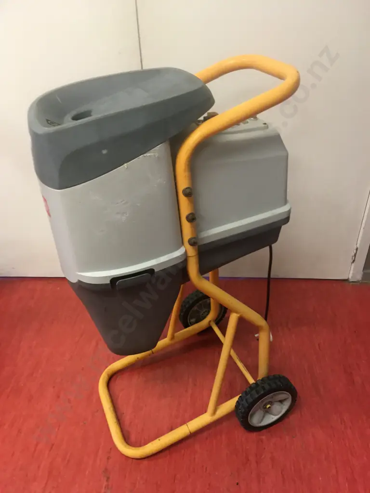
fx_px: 413
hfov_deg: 48.2
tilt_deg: -34.7
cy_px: 246
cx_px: 185
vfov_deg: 61.7
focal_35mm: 29
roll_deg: +2.4
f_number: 2.2
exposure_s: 1/17
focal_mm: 4.15
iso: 100
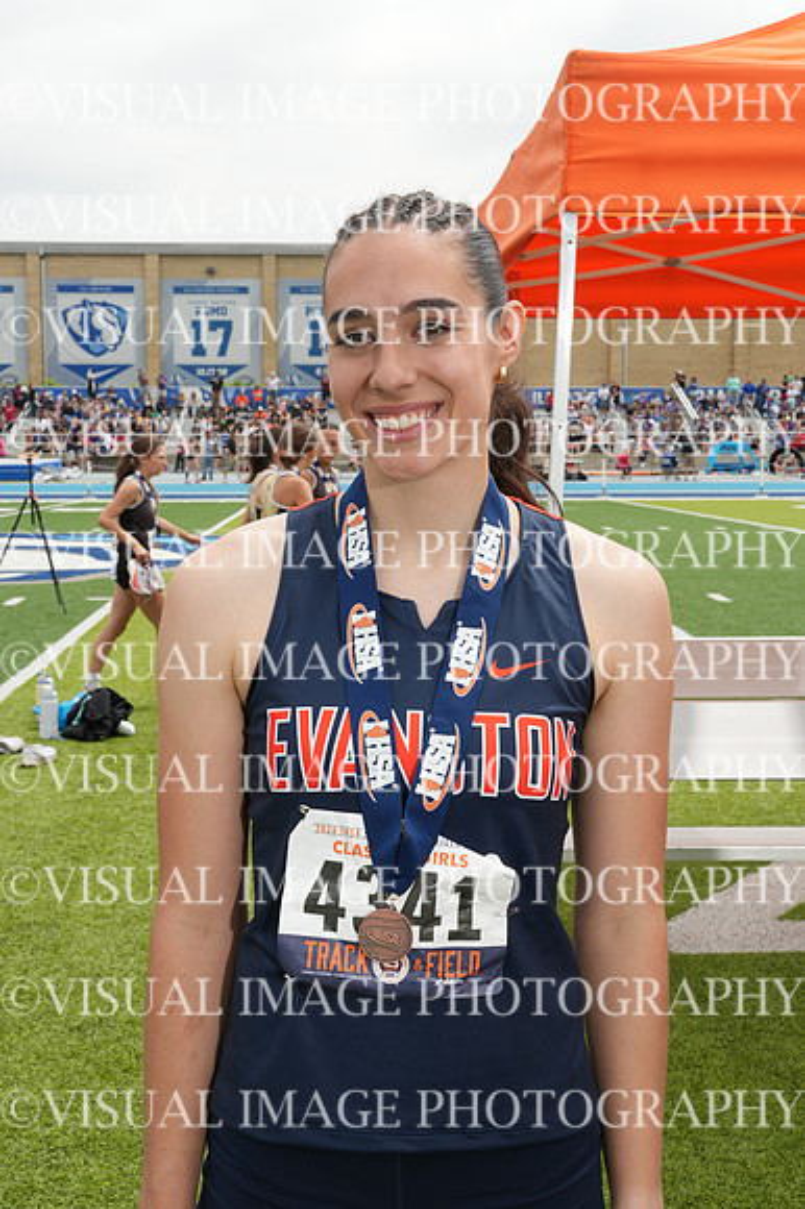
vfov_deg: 37.9
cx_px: 402
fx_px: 1763
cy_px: 604
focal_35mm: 52
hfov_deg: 25.7
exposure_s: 1/160
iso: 160
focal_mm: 35
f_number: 11
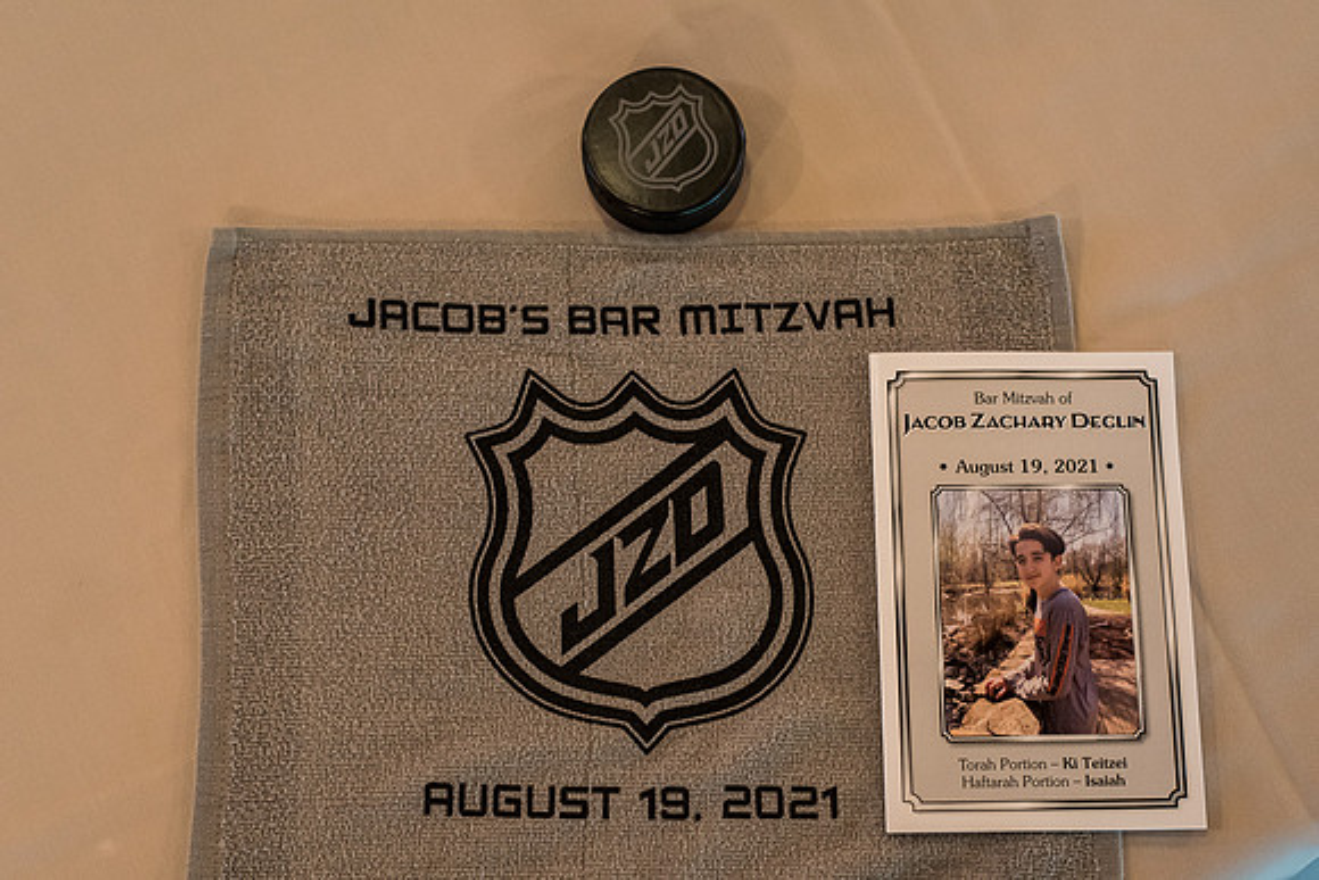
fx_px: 2054
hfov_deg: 35.6
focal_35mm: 56
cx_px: 695
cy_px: 493
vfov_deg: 24.2
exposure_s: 1/60
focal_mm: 50
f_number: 3.5
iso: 2000
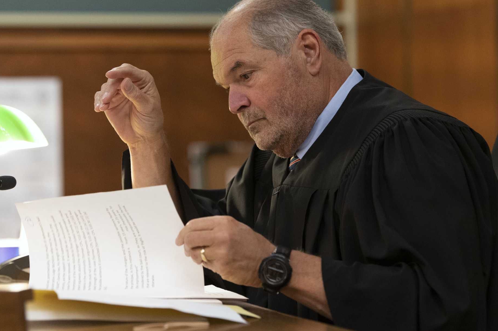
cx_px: 228
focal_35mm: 151
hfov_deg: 13.6
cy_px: 159
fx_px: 2087
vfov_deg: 9.1
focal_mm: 135
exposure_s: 1/200
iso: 8000
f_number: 4
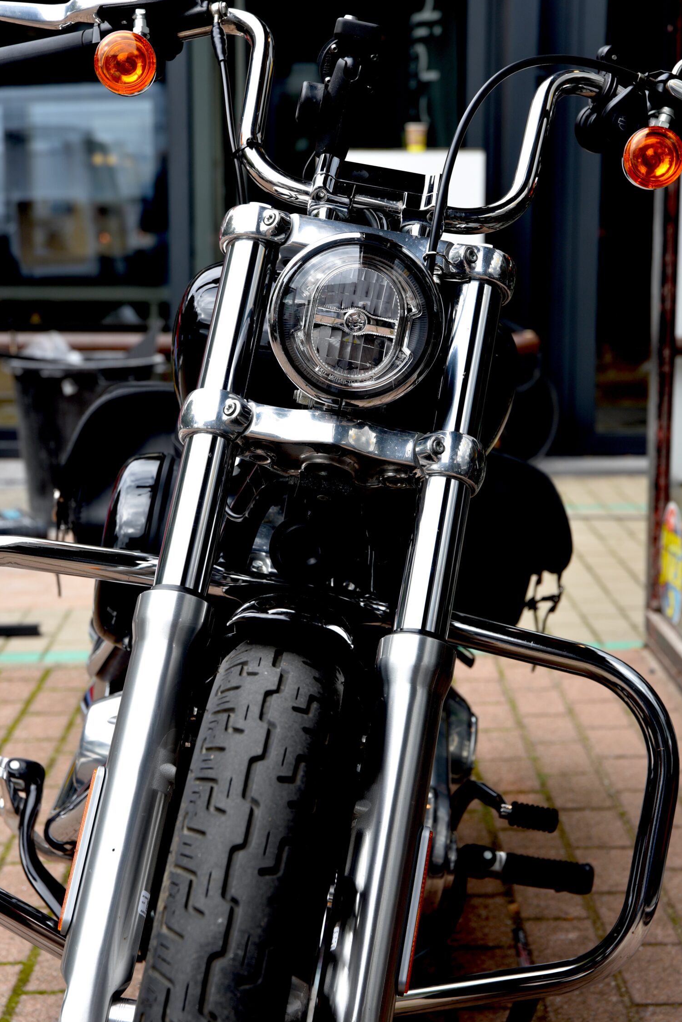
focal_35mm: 80
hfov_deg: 17.1
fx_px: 2271
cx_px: 367
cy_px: 536
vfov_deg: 25.4
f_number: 6.3
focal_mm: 70
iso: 200
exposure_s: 1/125
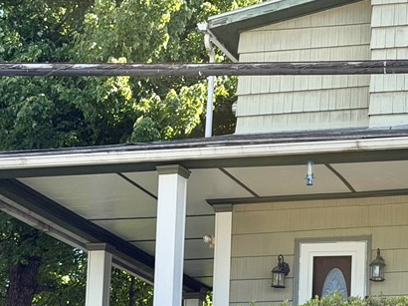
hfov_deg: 16.1
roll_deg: -0.5
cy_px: 266
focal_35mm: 120
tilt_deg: +11.2
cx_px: 420
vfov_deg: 12.3
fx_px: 1414
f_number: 1.78
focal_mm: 6.76
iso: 100
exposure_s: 1/1754
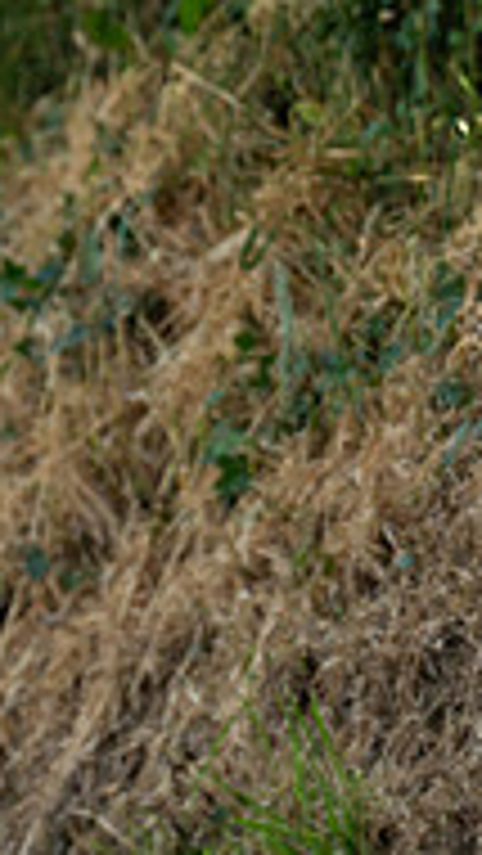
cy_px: 442
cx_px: -732
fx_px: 17253
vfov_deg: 2.8
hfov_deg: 1.6
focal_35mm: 760
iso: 500
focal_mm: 200
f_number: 3.5
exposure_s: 1/1000
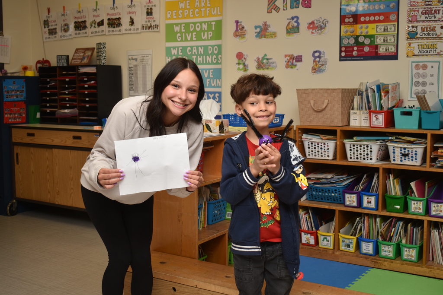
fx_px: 572
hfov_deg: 42.3
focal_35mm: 46
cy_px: 148
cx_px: 222
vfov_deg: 29.0
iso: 160
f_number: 4.5
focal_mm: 31
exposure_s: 1/60
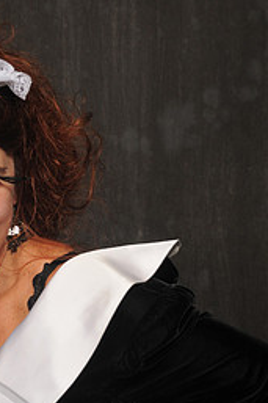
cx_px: -20
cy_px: 292
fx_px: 1968
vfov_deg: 11.7
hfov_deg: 7.7
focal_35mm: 176
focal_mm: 52
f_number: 6.3
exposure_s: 1/60
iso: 200
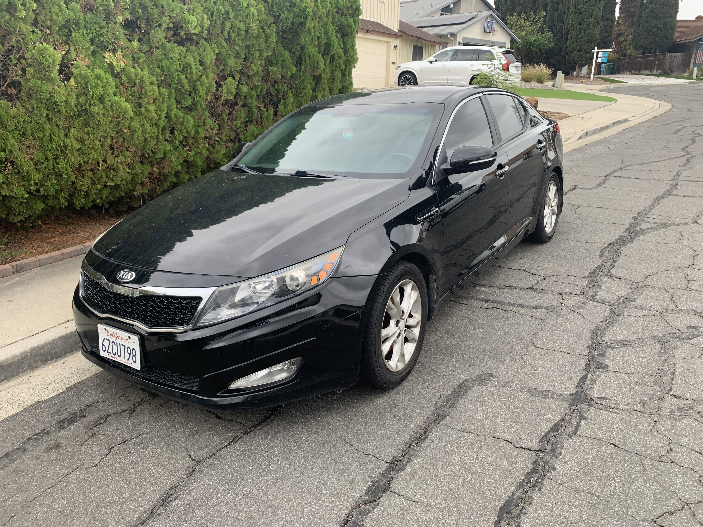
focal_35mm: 26
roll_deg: -0.9
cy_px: 264
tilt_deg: -16.1
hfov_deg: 67.3
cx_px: 352
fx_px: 528
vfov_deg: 53.1
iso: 25
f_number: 1.8
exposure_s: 1/122
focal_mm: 4.25
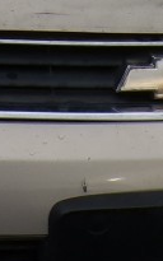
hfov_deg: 8.2
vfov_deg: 12.8
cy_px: -50
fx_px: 1131
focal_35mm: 159
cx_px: 192
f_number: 4.4
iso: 100
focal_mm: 4.3
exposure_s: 1/480
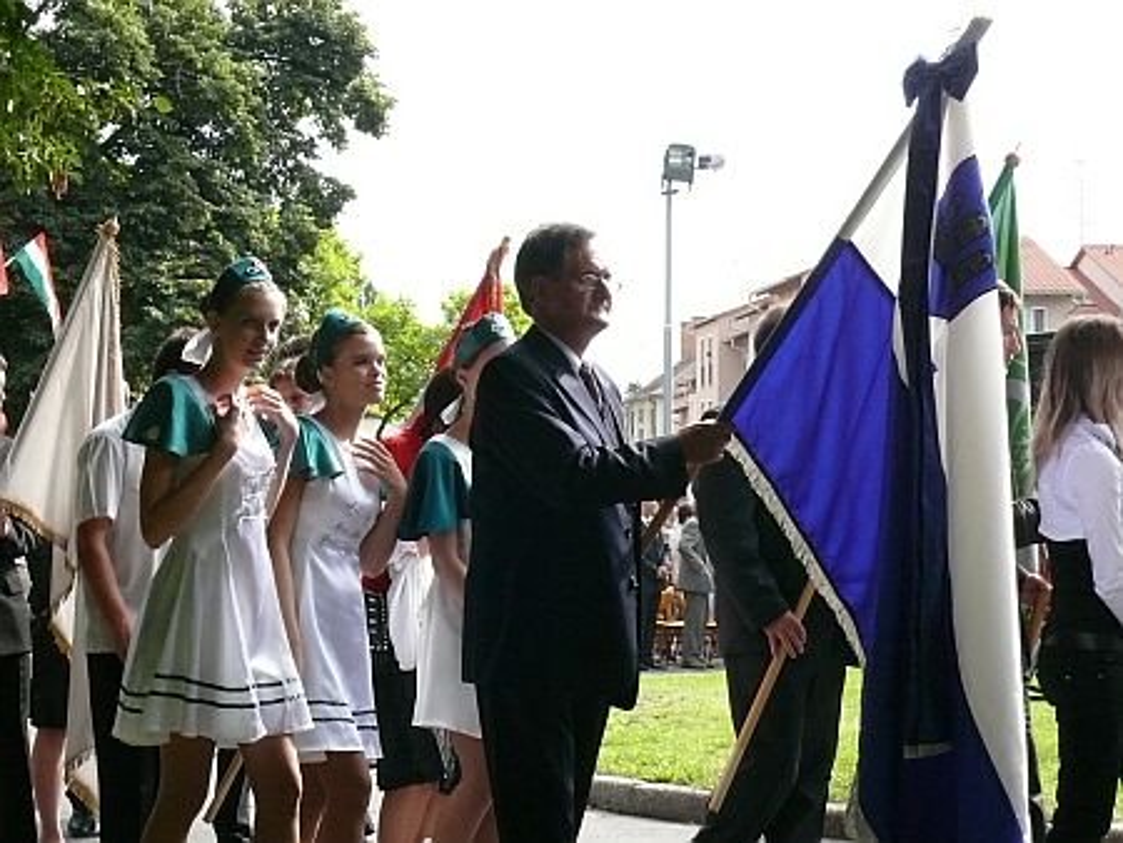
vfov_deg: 21.3
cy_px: 422
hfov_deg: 28.1
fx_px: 2240
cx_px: 562
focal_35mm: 69
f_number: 5.6
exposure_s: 1/400
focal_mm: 11
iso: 400
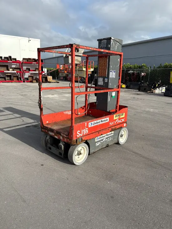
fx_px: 172
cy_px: 114
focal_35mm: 26
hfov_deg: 53.1
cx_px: 86
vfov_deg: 67.3
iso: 50
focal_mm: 5.96
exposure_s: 1/3831
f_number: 1.6
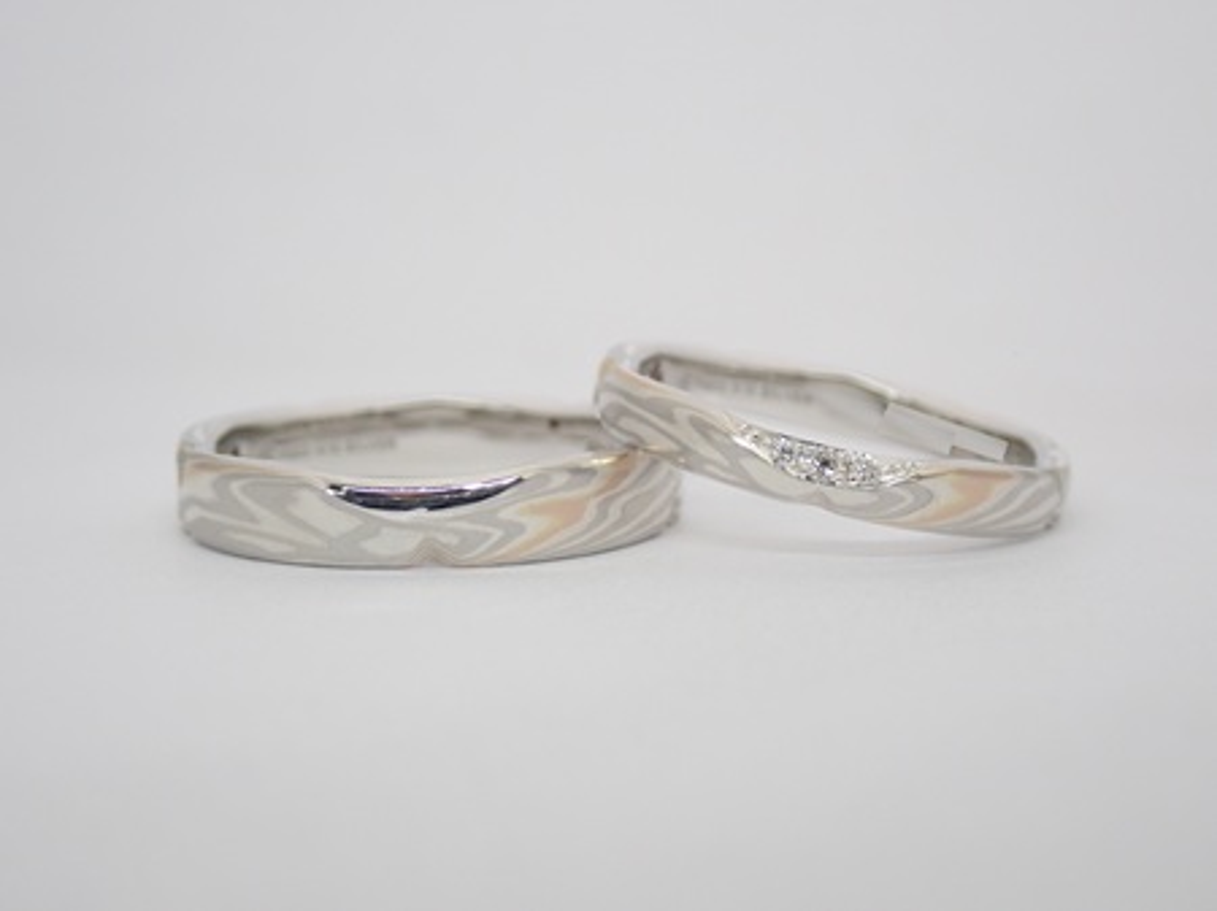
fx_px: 2706
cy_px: 456
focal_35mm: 77
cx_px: 608
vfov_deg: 19.1
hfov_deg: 25.3
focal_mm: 13.65
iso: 200
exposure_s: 1/100
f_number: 4.1
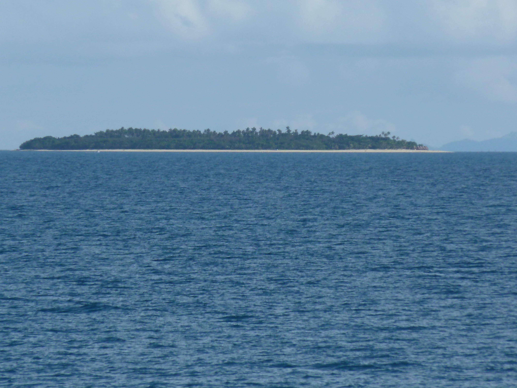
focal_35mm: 399
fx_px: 5959
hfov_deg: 5.0
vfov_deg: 3.7
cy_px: 194
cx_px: 258
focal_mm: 49.2
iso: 160
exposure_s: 1/1000
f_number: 5.6
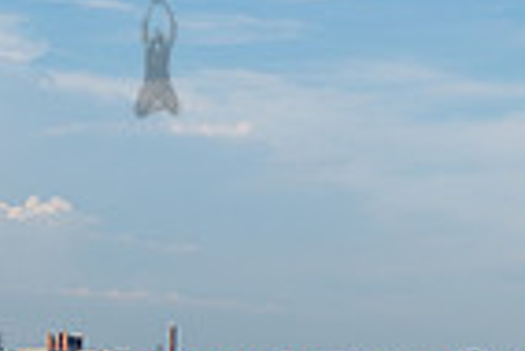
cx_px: 155
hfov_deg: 14.3
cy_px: 408
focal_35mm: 143
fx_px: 2088
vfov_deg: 9.5
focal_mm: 35
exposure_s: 1/320
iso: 100
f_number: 7.1
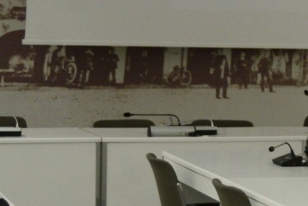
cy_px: 114
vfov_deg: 8.3
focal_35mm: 165
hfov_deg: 11.9
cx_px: 446
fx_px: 1412
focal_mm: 42
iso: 4500
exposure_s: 1/200
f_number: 5
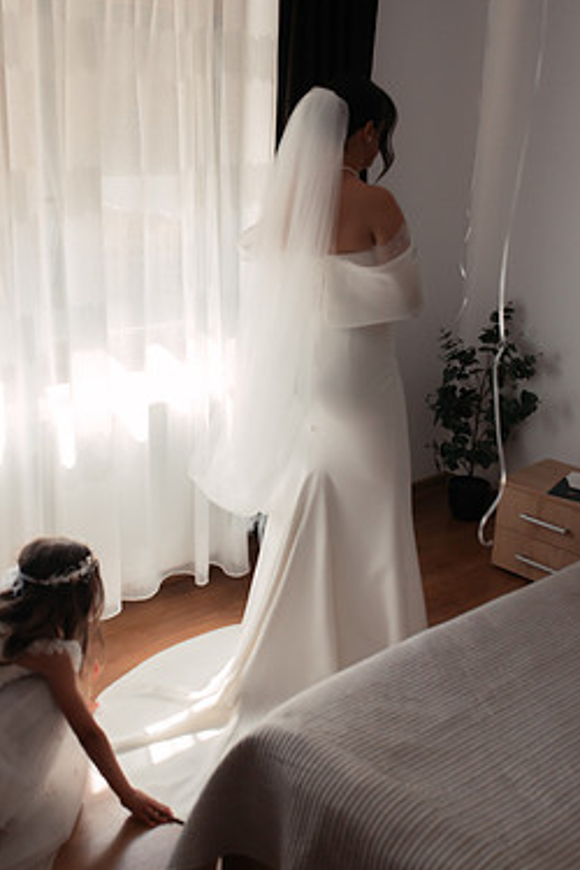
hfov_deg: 31.9
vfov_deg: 46.3
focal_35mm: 42
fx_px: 1015
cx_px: 269
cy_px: 378
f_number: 5
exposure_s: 1/640
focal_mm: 35
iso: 1000
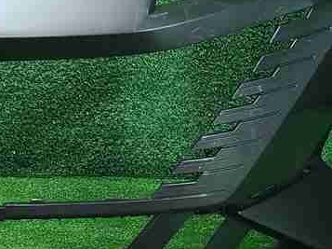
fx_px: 1006
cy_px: 46
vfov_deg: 14.0
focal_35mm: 105
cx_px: -113
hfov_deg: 17.4
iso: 159
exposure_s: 1/50
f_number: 1.8
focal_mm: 5.4
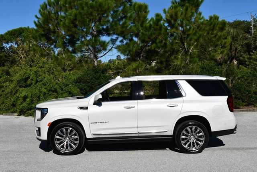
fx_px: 343
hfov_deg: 41.1
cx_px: 128
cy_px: 86
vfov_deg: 28.1
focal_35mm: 48
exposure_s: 1/400
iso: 100
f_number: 10
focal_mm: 24
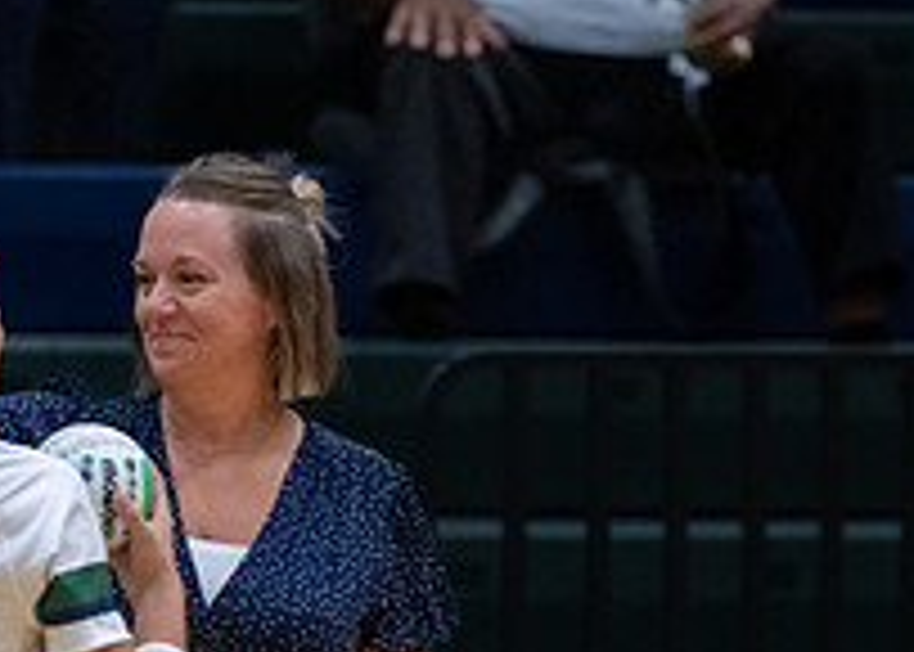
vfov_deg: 2.5
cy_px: 584
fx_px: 15134
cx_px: 279
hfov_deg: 3.5
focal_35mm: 583
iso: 2500
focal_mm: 165
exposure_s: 1/1000
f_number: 2.8
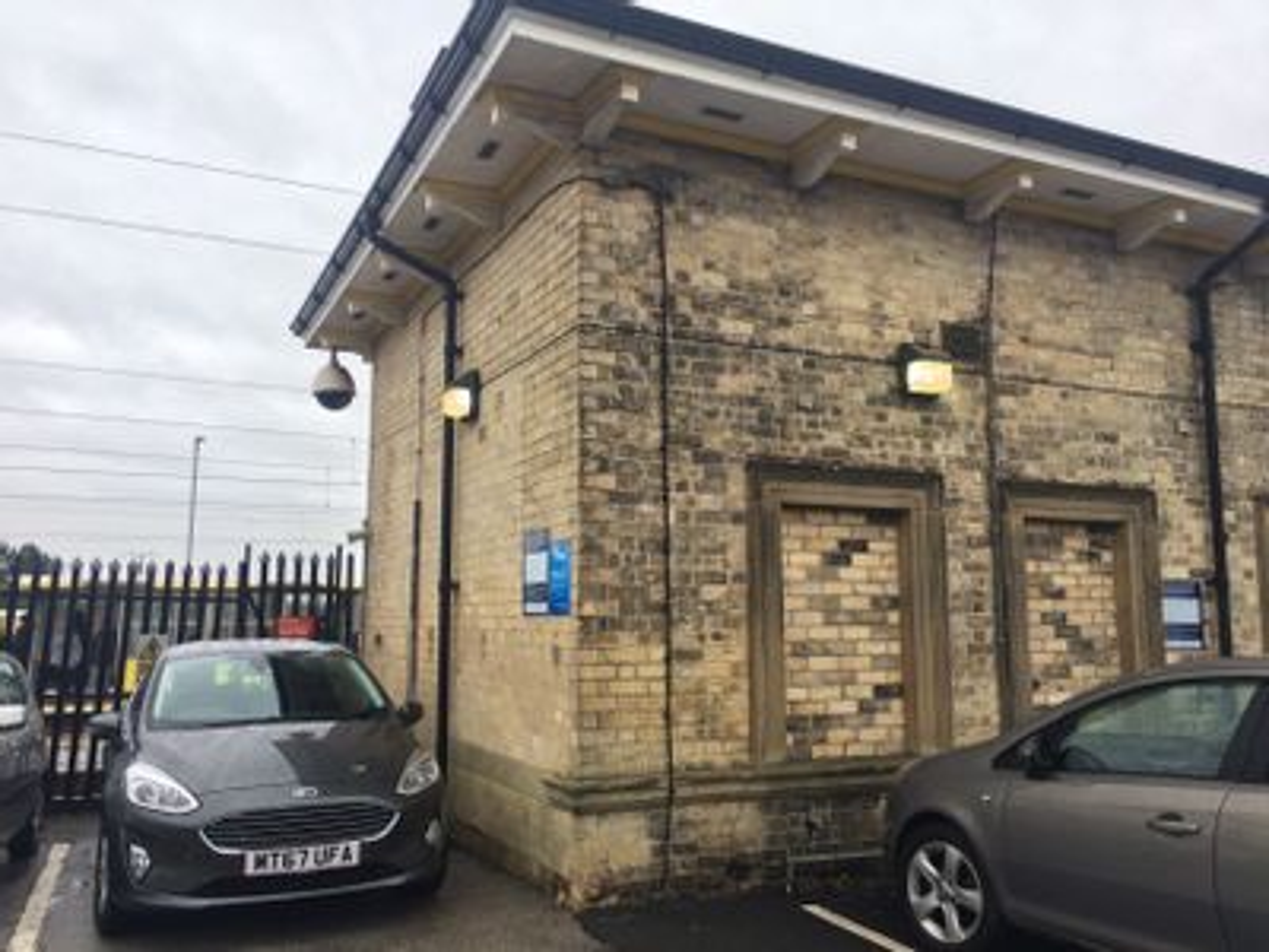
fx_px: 1063
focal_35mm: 29
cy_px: 476
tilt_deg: +8.4
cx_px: 634
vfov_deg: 48.2
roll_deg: +0.9
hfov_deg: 61.7
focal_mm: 4.15
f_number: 2.2
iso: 32
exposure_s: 1/176
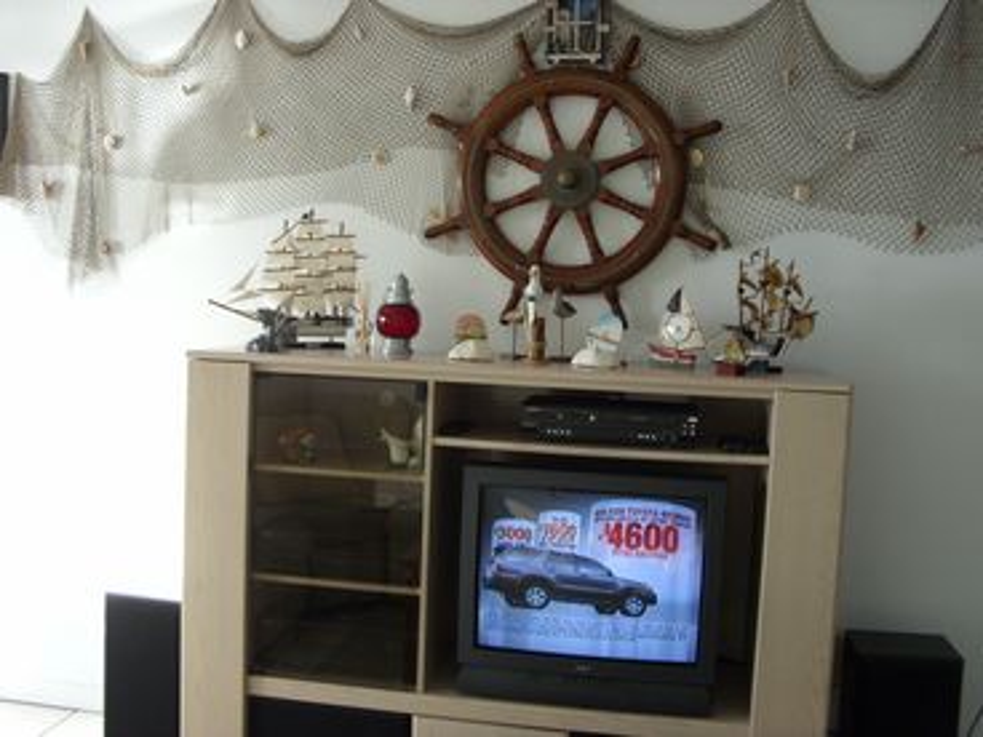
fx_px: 1079
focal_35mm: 38
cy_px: 368
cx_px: 492
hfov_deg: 49.0
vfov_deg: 37.7
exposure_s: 1/30
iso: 100
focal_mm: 6.3
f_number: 2.8
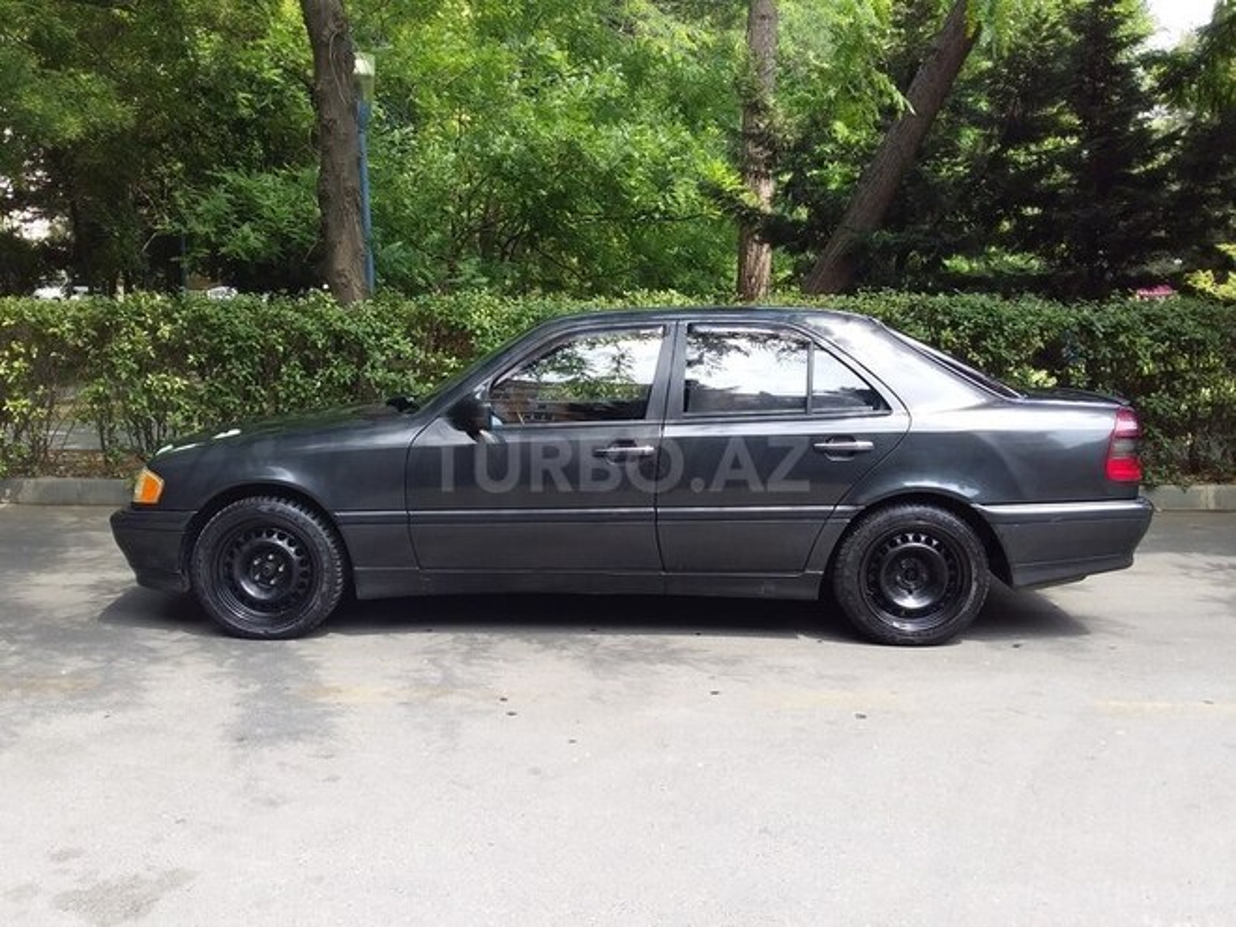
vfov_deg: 45.4
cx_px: 618
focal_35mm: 31
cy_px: 464
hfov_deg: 58.4
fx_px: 1107
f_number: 2.2
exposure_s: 1/238
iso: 40
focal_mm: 3.3
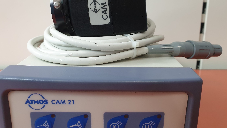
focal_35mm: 29
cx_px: 114
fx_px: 175
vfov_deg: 39.7
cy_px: 42
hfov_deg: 66.1
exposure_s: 1/50
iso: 200
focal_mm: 4.3
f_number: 2.4
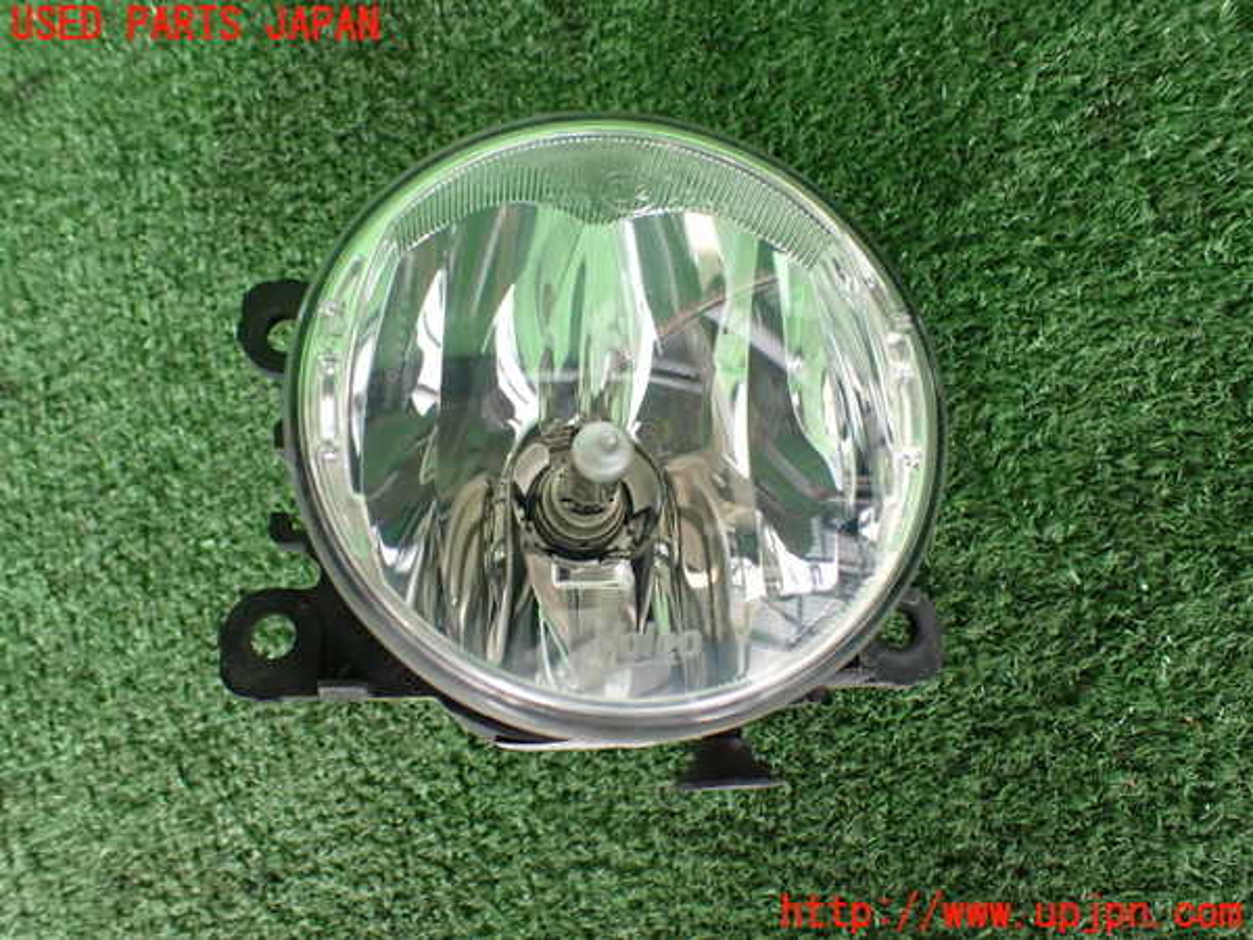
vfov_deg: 46.8
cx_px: 626
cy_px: 470
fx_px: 1086
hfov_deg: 60.0
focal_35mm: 30
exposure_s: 1/125
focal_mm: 5.4
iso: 800
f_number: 2.3
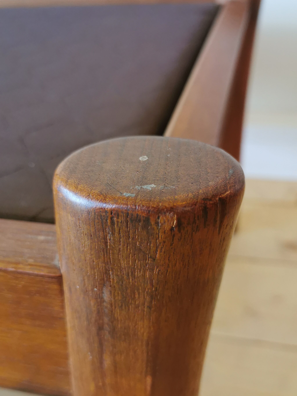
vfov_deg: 51.2
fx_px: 412
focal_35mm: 36
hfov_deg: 39.6
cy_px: 222
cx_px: 161
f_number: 1.8
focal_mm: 5.58
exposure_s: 1/100
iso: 200
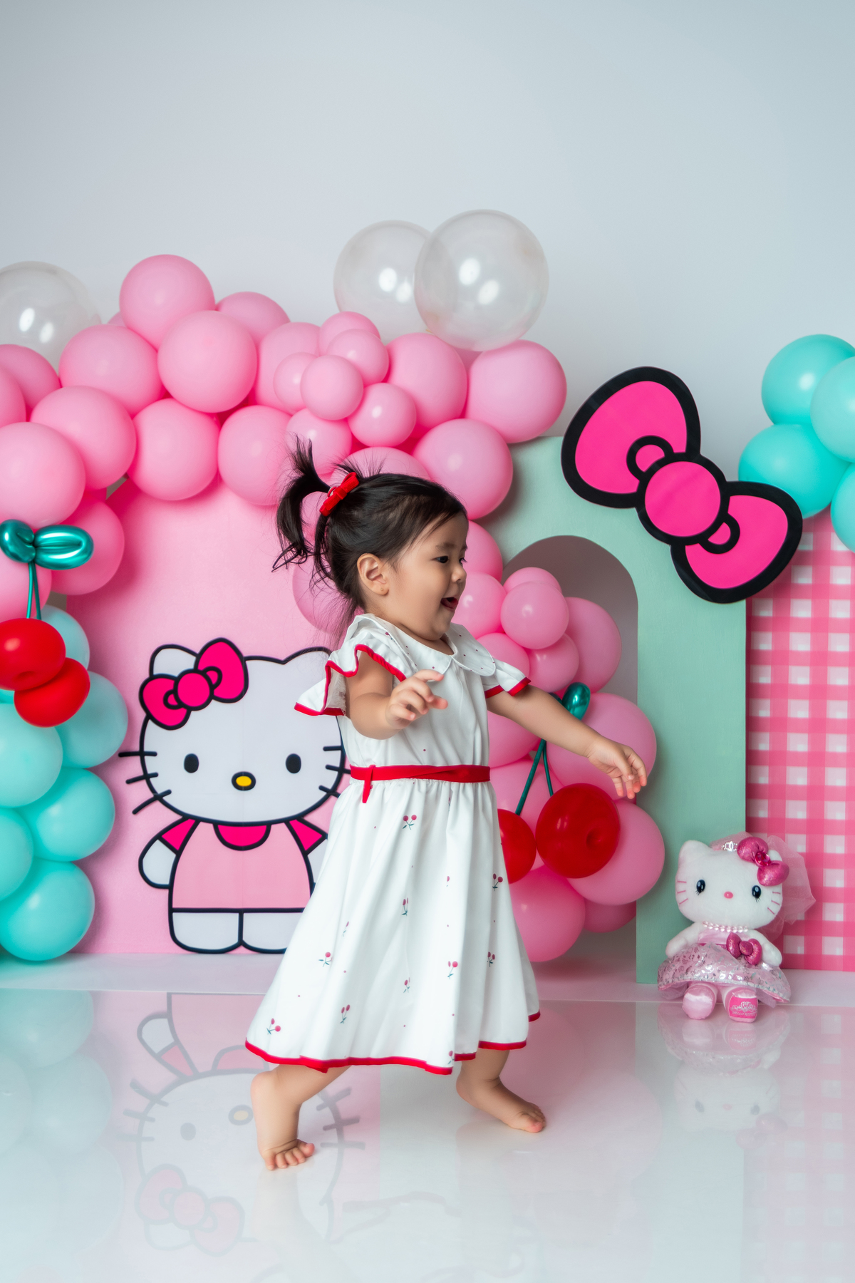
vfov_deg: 54.4
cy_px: 642
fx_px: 1247
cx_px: 428
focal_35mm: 35
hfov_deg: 37.9
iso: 250
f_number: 4
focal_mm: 35
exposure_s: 1/160
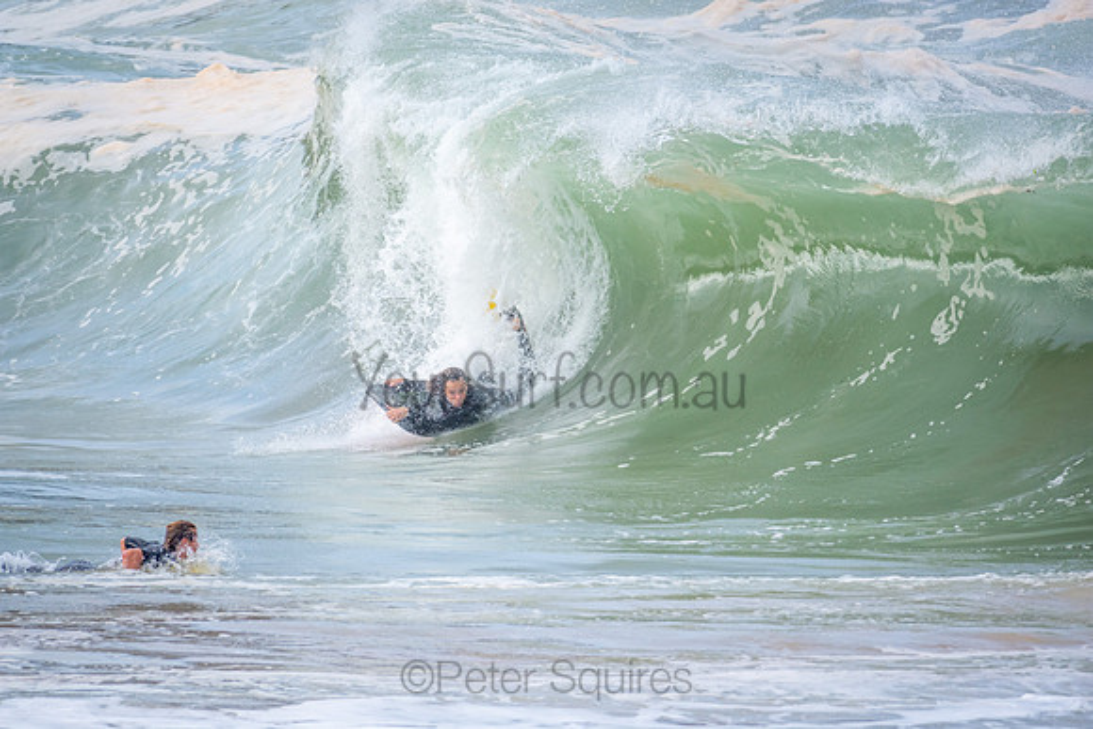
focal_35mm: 750
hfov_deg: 2.7
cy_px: 364
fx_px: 22775
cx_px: 546
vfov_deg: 1.8
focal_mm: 500
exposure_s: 1/1000
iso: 280
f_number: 5.6
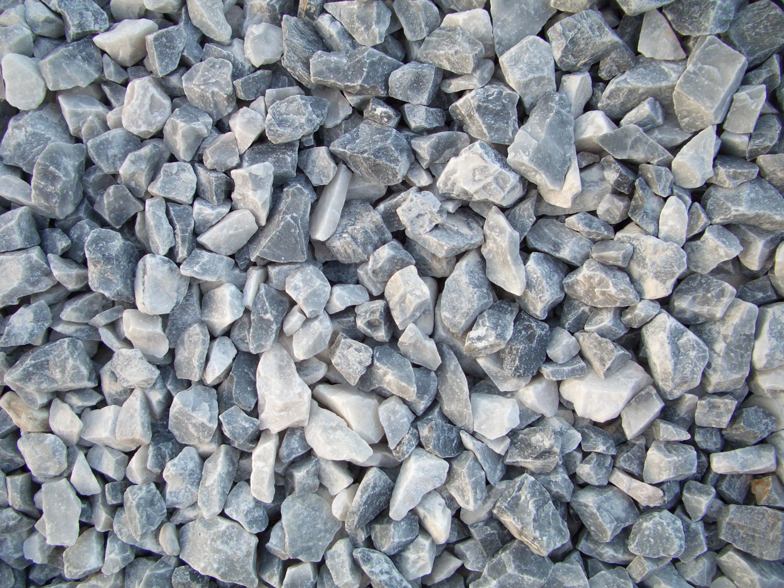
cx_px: 392
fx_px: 793
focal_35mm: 35
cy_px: 294
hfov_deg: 52.6
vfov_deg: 40.7
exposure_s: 1/80
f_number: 2.6
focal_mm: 5.8
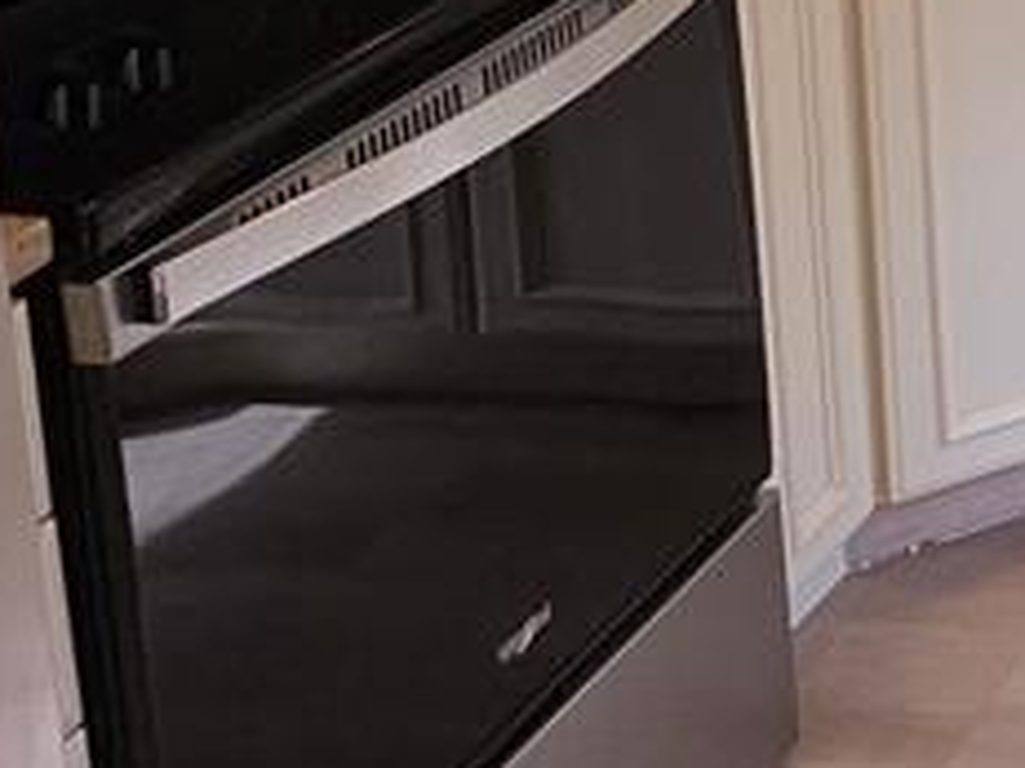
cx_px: 1970
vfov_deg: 15.0
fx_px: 2664
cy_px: -448
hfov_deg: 17.0
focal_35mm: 90
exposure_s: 1/60
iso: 25
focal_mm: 2.2
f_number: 1.9
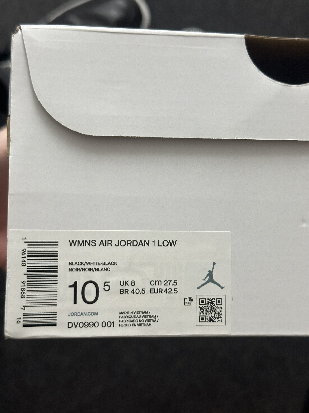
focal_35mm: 48
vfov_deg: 39.7
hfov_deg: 30.3
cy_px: 206
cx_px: 154
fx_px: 571
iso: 250
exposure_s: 1/60
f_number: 1.78
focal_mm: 6.86
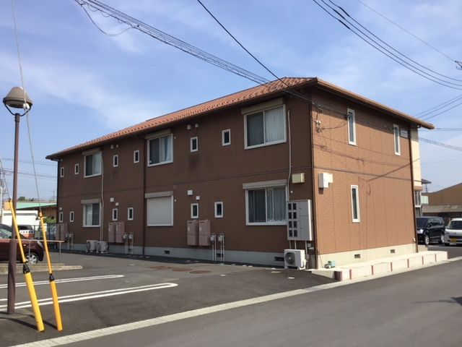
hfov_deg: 58.4
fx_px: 414
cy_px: 174
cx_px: 231
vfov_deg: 45.4
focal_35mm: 31
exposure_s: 1/1199
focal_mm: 3.3
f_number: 2.4
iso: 25
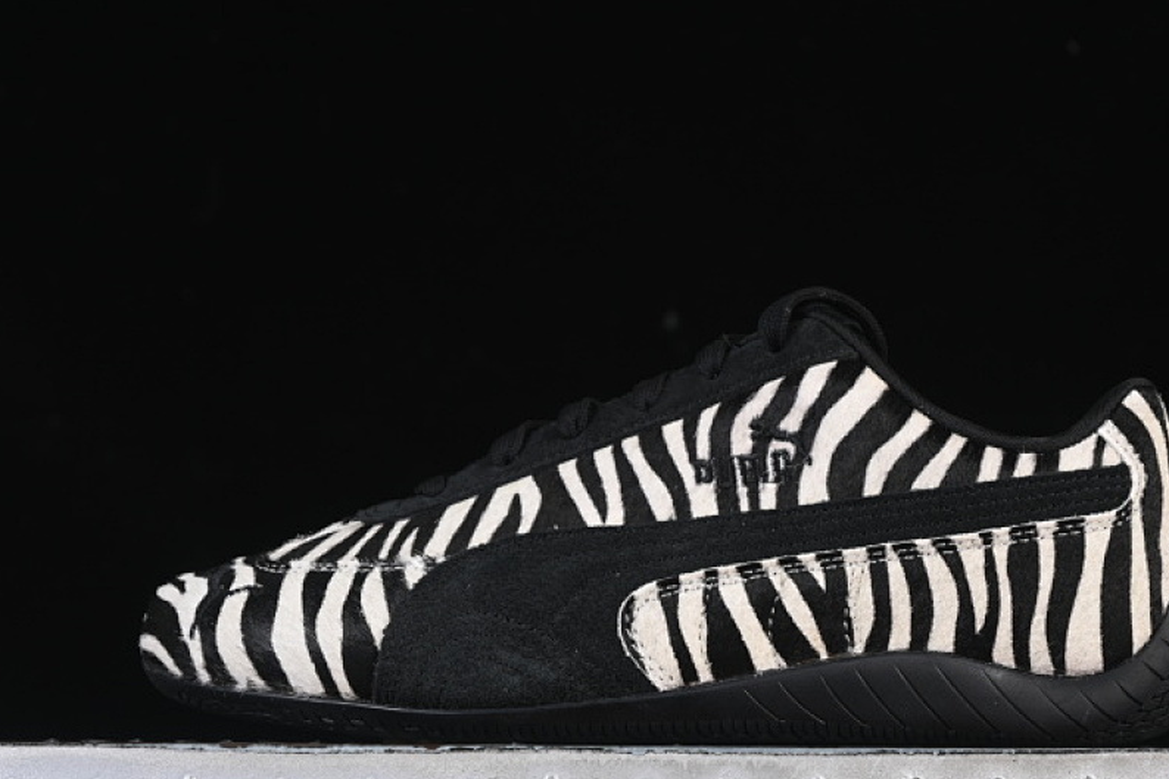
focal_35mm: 102
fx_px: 3311
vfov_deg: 13.4
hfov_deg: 20.0
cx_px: 667
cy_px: 417
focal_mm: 50
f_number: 6.3
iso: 160
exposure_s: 1/60
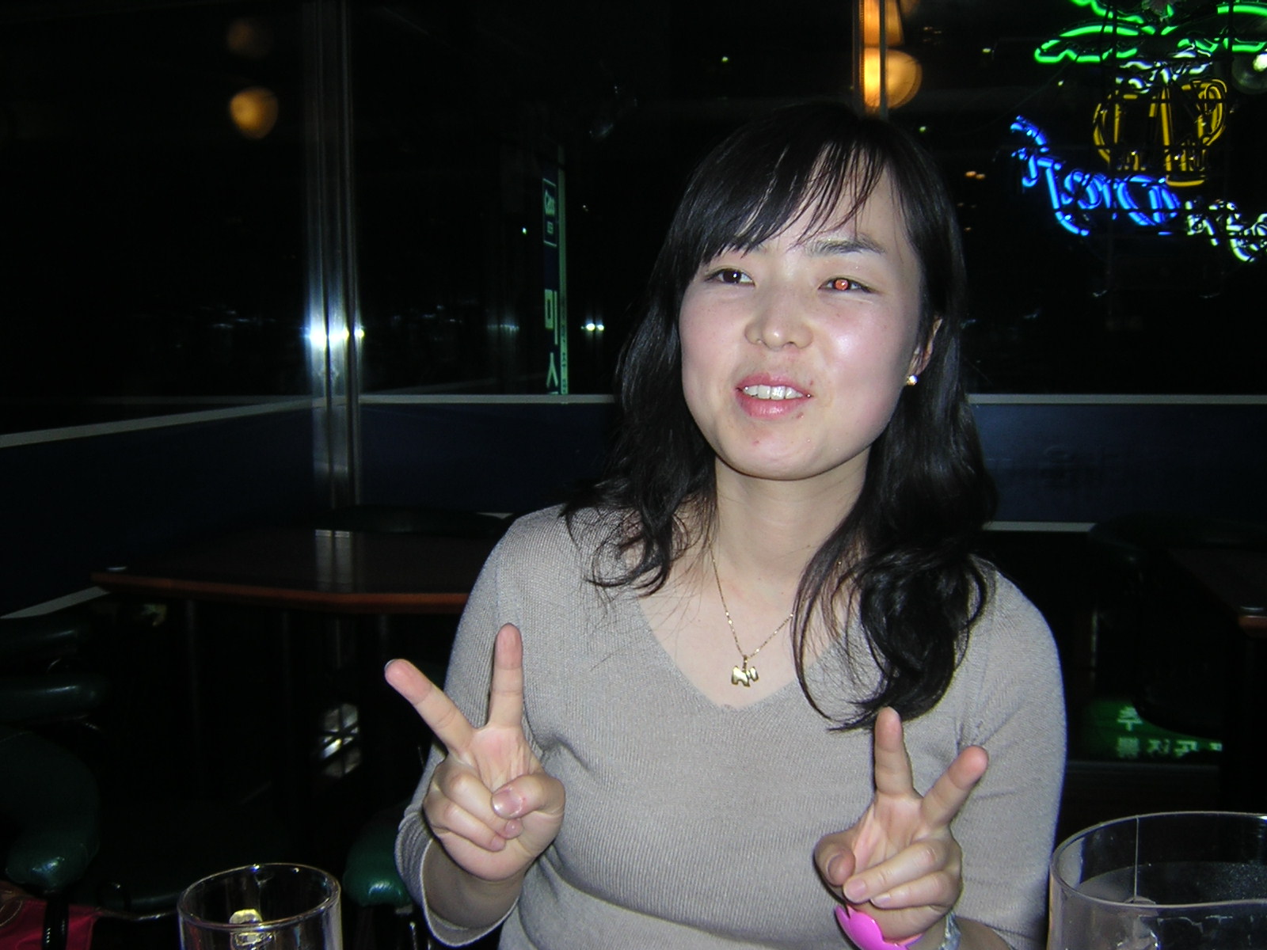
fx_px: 1318
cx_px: 634
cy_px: 475
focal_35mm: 36
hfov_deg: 51.4
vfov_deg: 39.7
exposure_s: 1/60.1
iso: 100
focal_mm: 4.7
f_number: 2.6
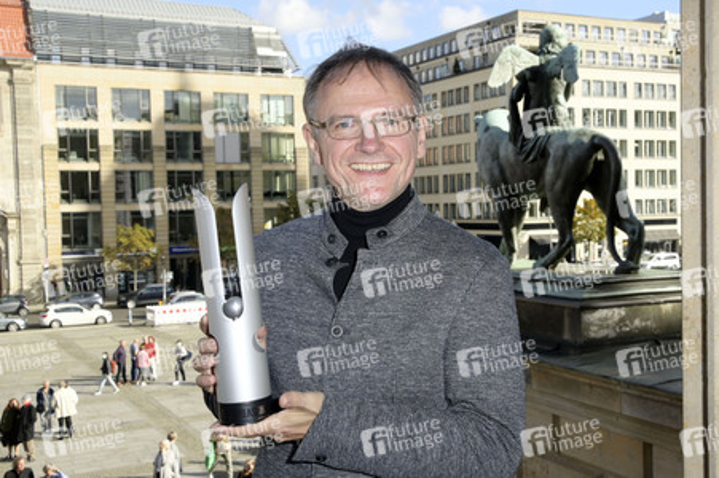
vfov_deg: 35.0
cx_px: 360
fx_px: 758
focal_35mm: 38
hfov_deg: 50.7
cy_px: 239
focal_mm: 38
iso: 320
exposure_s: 1/250
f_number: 10
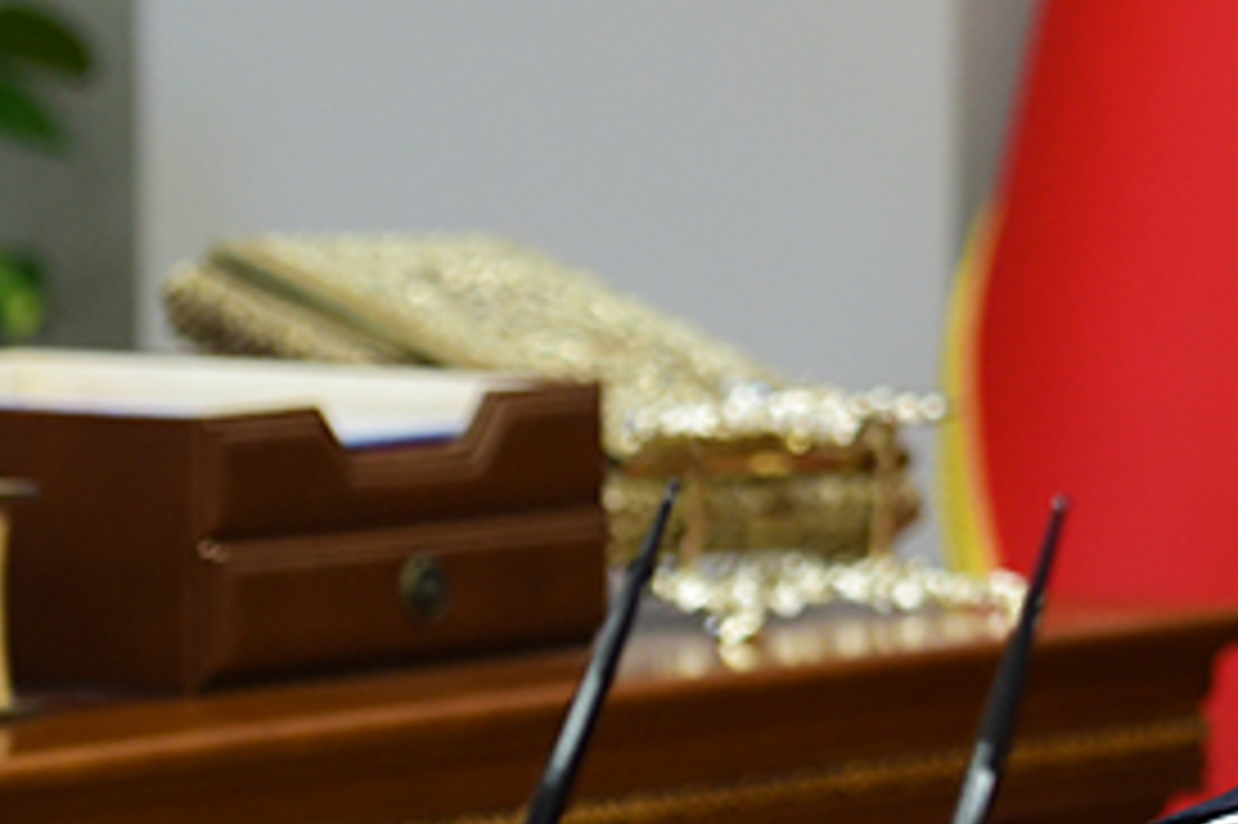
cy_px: -158
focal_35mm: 353
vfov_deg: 3.9
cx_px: 1792
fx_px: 12132
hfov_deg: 5.8
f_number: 2.8
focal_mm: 102
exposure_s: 1/200
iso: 1000
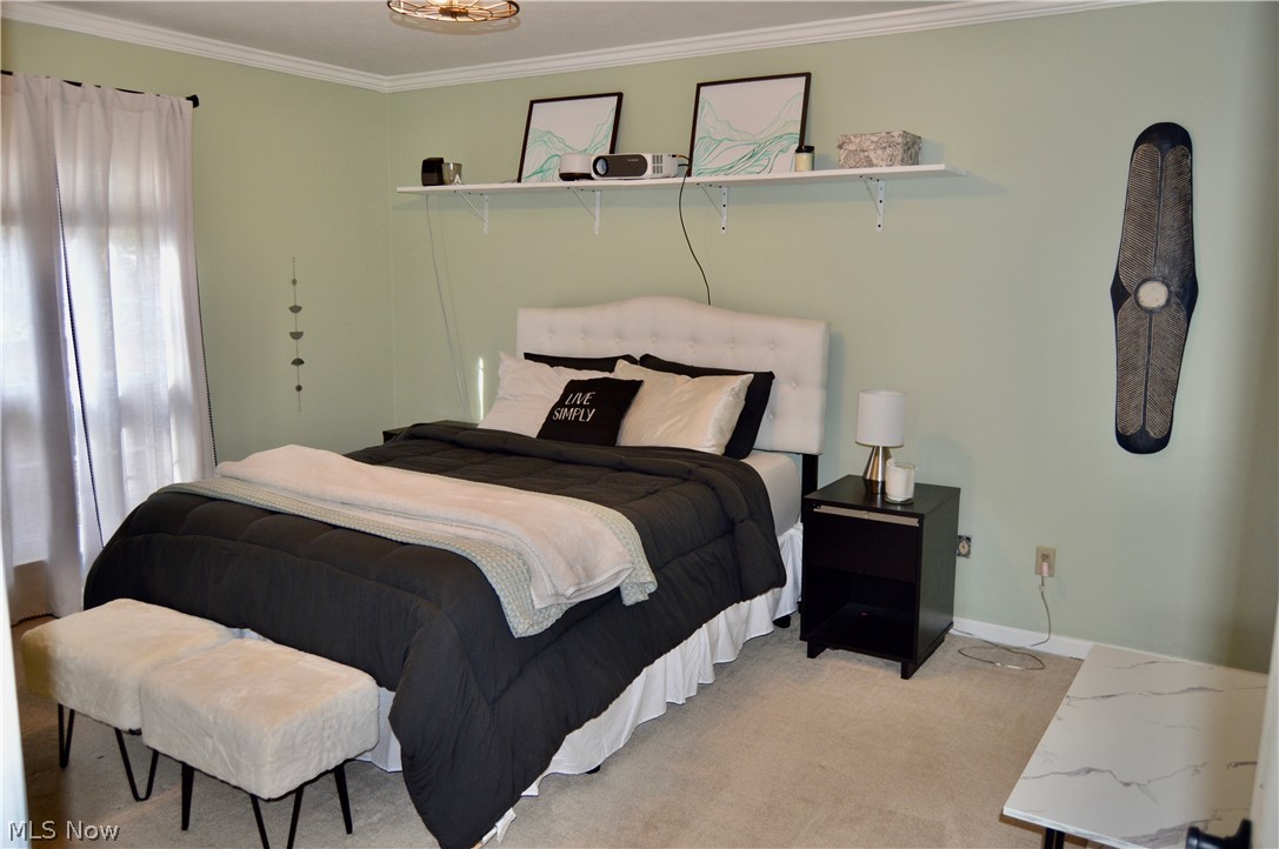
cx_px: 640
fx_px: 958
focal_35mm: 27
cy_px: 424
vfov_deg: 47.8
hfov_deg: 67.4
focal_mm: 18
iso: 500
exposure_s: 1/60
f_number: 3.5
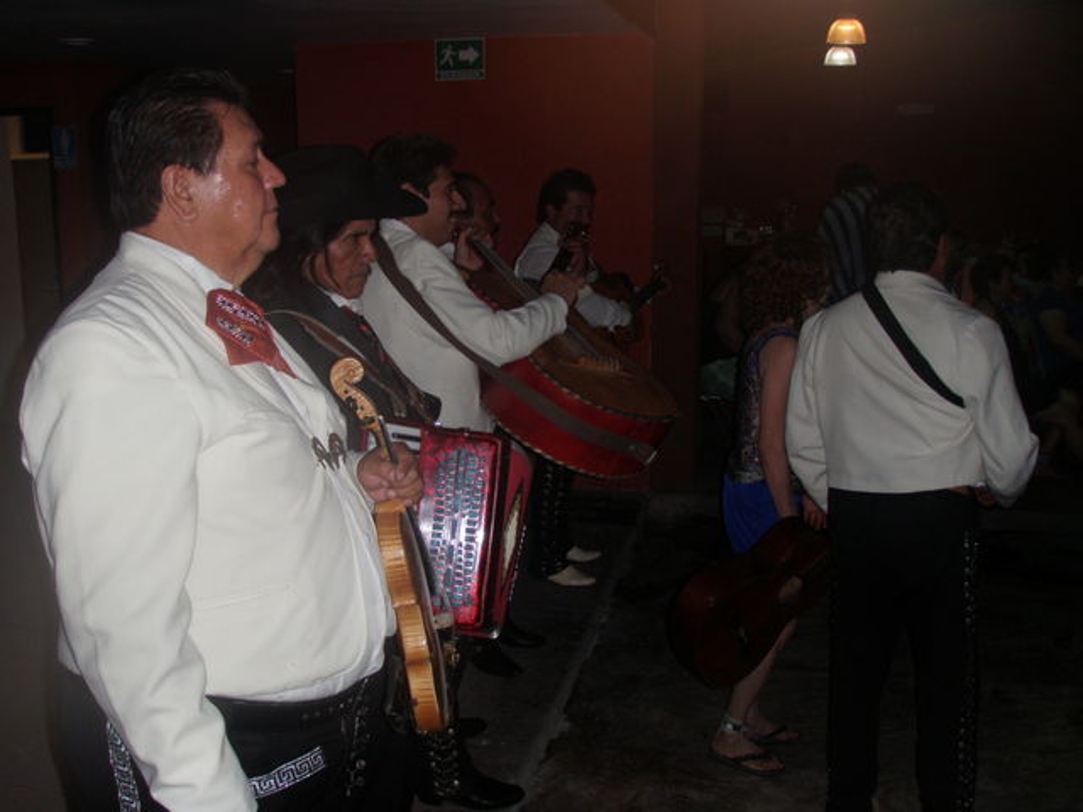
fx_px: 1189
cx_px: 542
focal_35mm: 38
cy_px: 406
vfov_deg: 37.7
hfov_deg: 49.0
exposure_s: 1/30
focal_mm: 6.7
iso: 100
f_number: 3.5
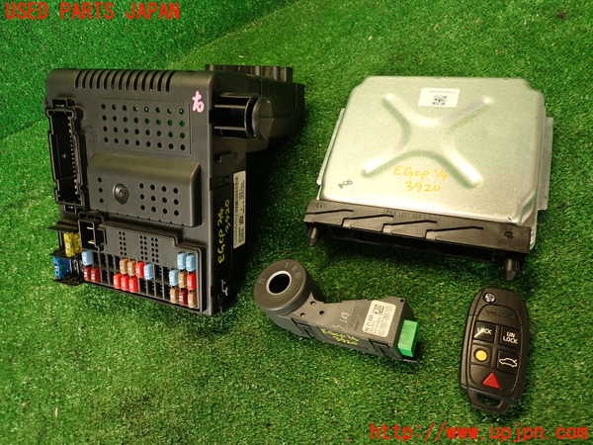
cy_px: 222
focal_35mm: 25
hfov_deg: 69.4
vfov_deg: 54.9
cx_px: 296
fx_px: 428
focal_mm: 4.5
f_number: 2
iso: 200
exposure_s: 1/40
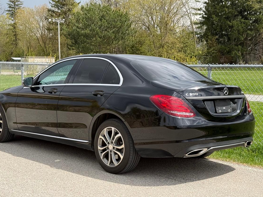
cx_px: 118
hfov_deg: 34.9
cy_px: 95
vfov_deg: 26.6
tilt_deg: -3.6
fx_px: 418
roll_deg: -1.3
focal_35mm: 55
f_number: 1.78
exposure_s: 1/2494
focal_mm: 6.76
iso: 64
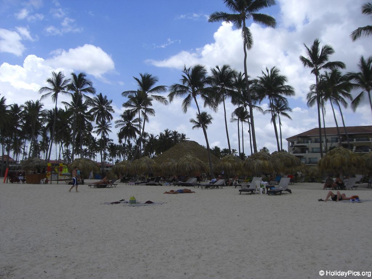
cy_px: 140
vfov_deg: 37.7
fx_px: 408
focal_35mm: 38
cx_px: 186
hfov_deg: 49.0
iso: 64
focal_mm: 6.2
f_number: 8
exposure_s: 1/200
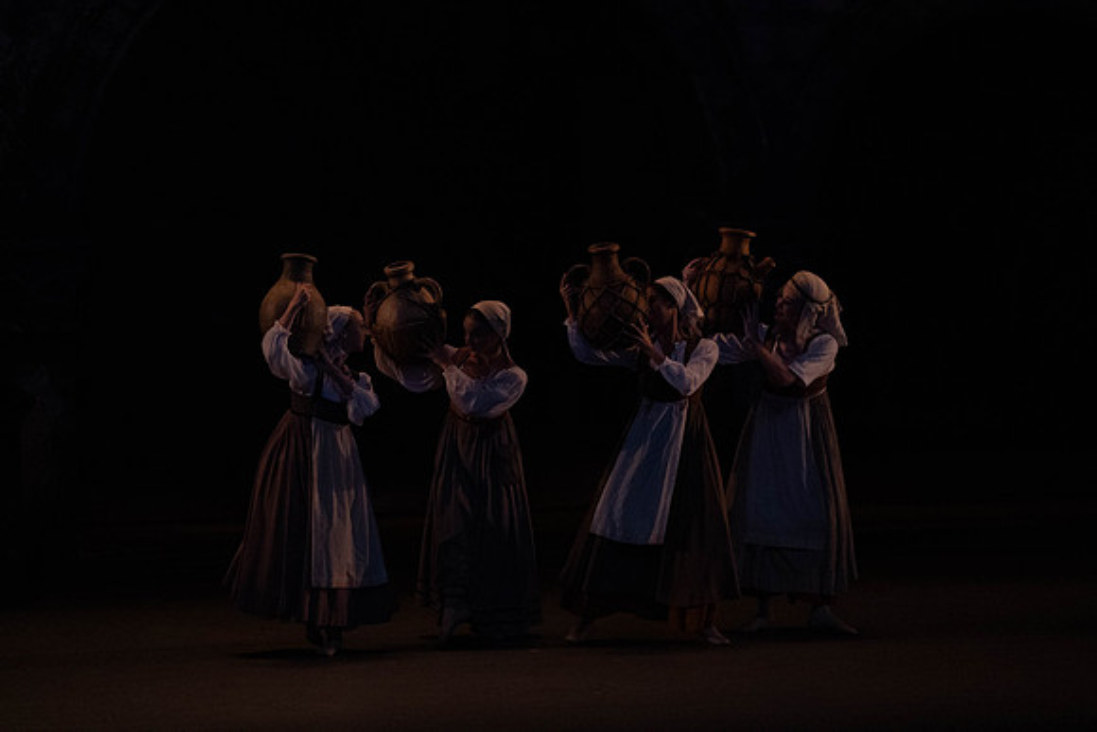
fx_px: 8961
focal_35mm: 294
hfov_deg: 7.0
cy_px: 366
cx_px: 548
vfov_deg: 4.7
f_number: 5.6
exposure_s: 1/250
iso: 8000
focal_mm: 294
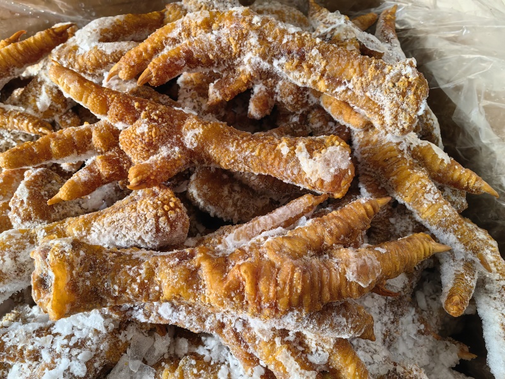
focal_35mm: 27
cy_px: 190
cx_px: 252
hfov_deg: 65.3
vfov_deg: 51.4
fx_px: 394
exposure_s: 1/300
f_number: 4
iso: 250
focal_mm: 5.75
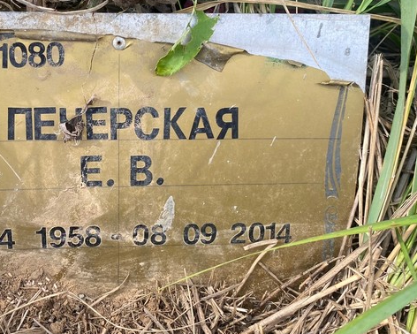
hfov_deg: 42.0
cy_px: 146
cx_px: 123
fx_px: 531
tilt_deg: -51.0
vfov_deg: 34.9
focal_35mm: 43
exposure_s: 1/400
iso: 32
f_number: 1.8
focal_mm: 4.25
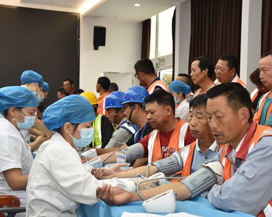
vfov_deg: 23.1
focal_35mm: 66
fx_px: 531
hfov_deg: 28.6
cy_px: 124
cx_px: 167
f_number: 5.6
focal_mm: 50
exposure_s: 1/200
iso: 2000
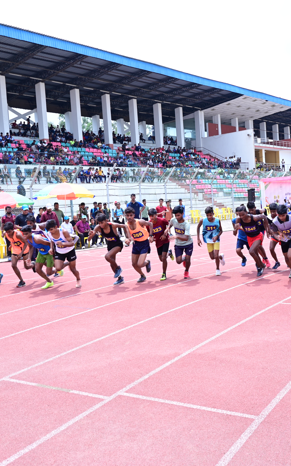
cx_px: 176
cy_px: 233
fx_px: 495
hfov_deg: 32.7
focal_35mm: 39
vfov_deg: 50.4
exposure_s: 1/200
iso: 100
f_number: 5
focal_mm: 24
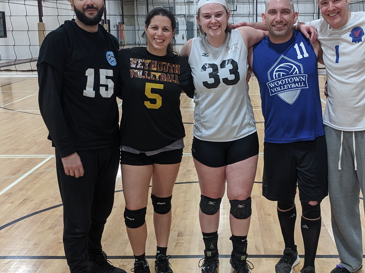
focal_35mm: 51
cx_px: 221
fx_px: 538
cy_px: 139
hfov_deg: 37.3
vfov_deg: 28.6
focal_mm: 4.67
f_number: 2
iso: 176
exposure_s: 1/60
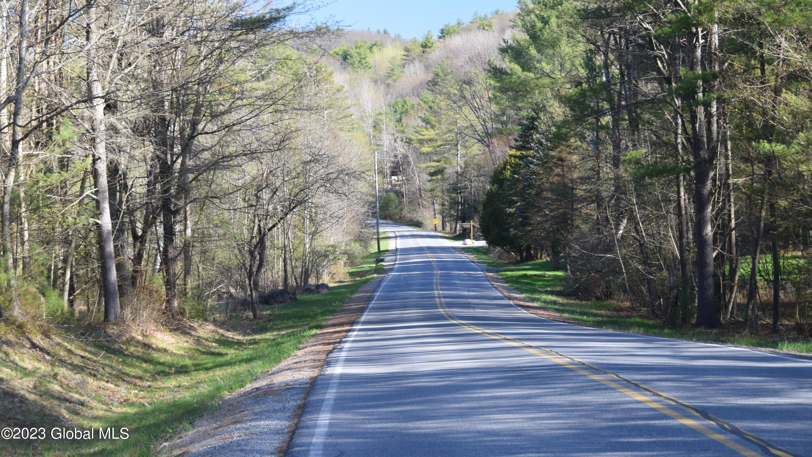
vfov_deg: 14.0
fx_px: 1863
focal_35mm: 87
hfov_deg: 24.6
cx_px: 406
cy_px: 187
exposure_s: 1/160
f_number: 6.3
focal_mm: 55
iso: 400
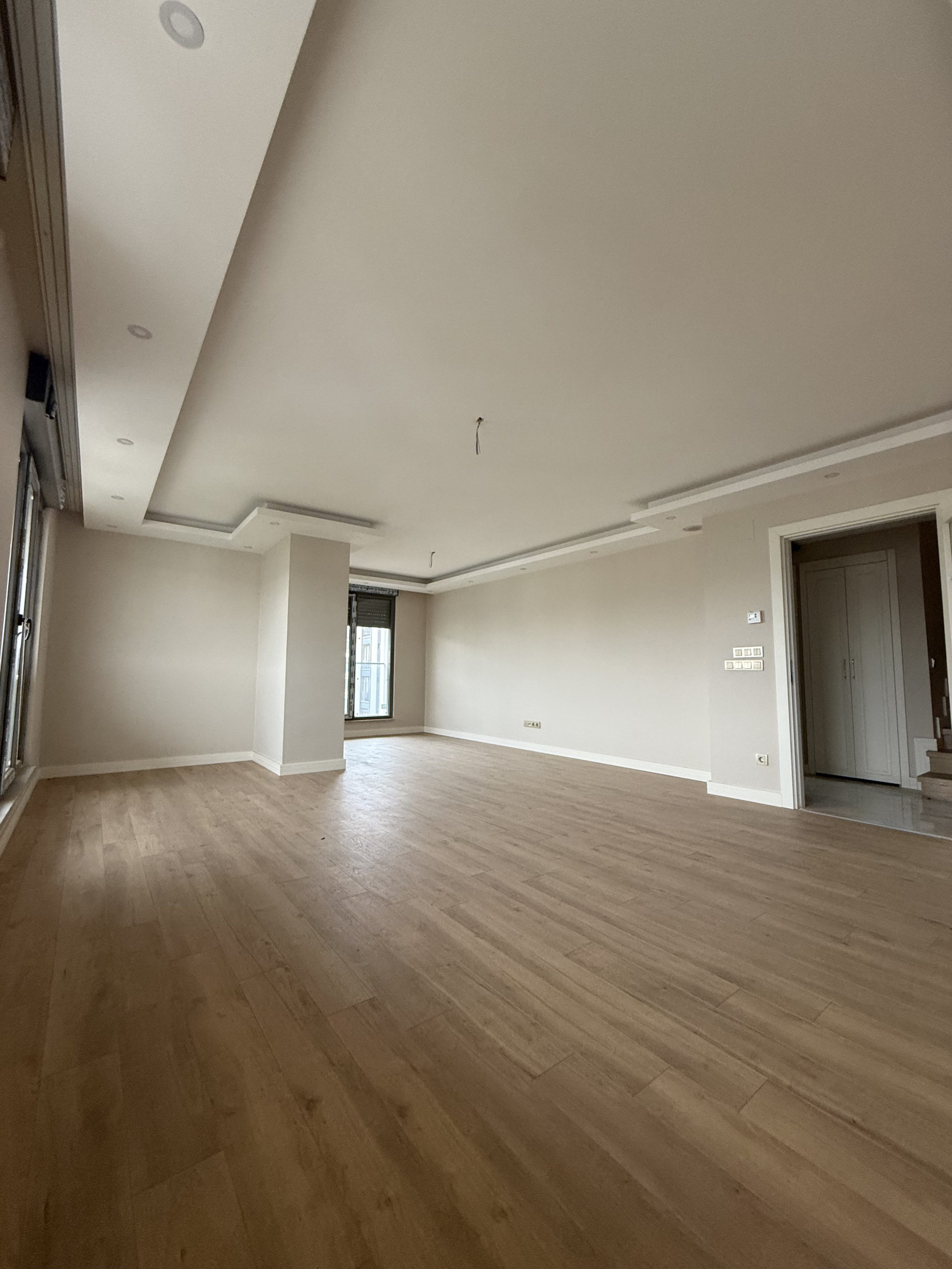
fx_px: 513
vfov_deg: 102.1
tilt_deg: +5.5
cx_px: 476
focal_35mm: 14
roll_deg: -0.9
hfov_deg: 85.7
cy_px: 634
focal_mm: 2.22
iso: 320
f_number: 2.2
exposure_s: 1/50
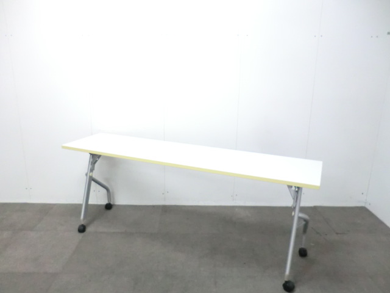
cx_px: 195
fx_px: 304
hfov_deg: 65.3
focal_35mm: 27
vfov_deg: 51.4
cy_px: 146
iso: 800
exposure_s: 1/60
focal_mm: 4.9
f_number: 3.2
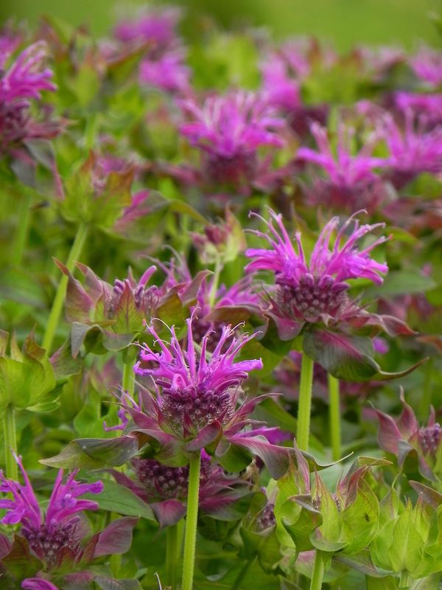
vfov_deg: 4.7
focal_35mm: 425
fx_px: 7236
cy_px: 295
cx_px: 221
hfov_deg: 3.5
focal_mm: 75.7
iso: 160
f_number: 5
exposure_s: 1/250
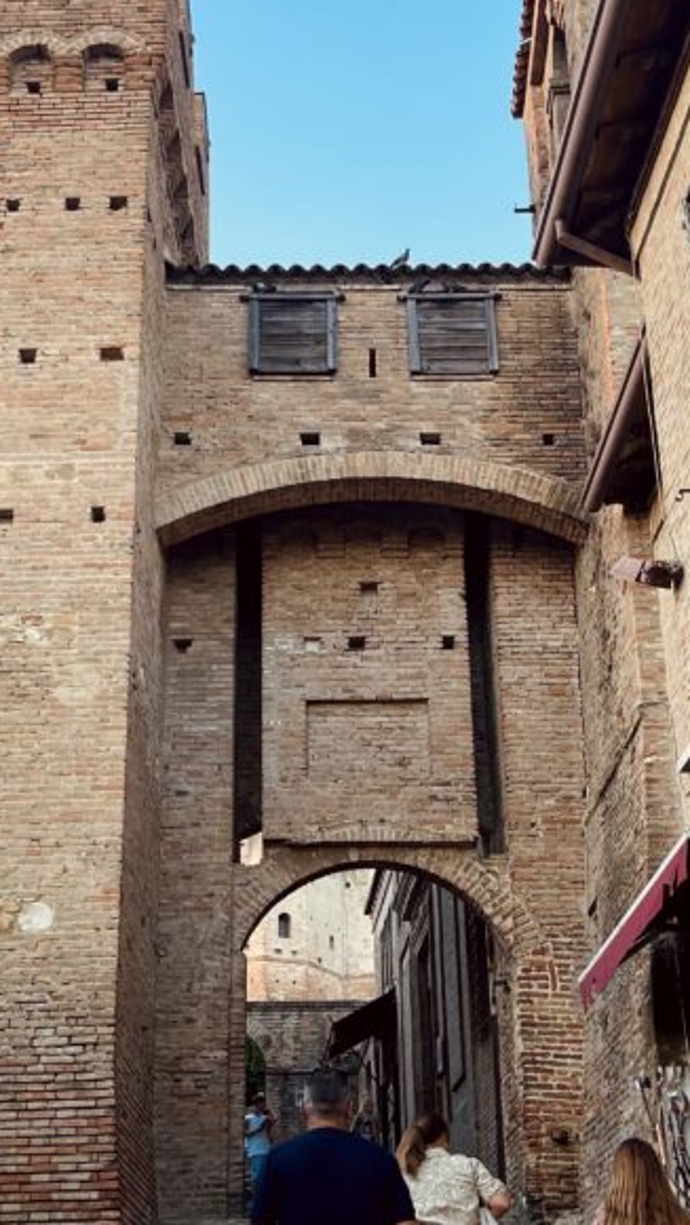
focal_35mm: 48
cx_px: 312
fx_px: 1561
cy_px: 755
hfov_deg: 24.9
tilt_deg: +22.8
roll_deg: +0.6
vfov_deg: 42.6
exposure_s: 1/100
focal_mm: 5.1
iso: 80
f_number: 1.6
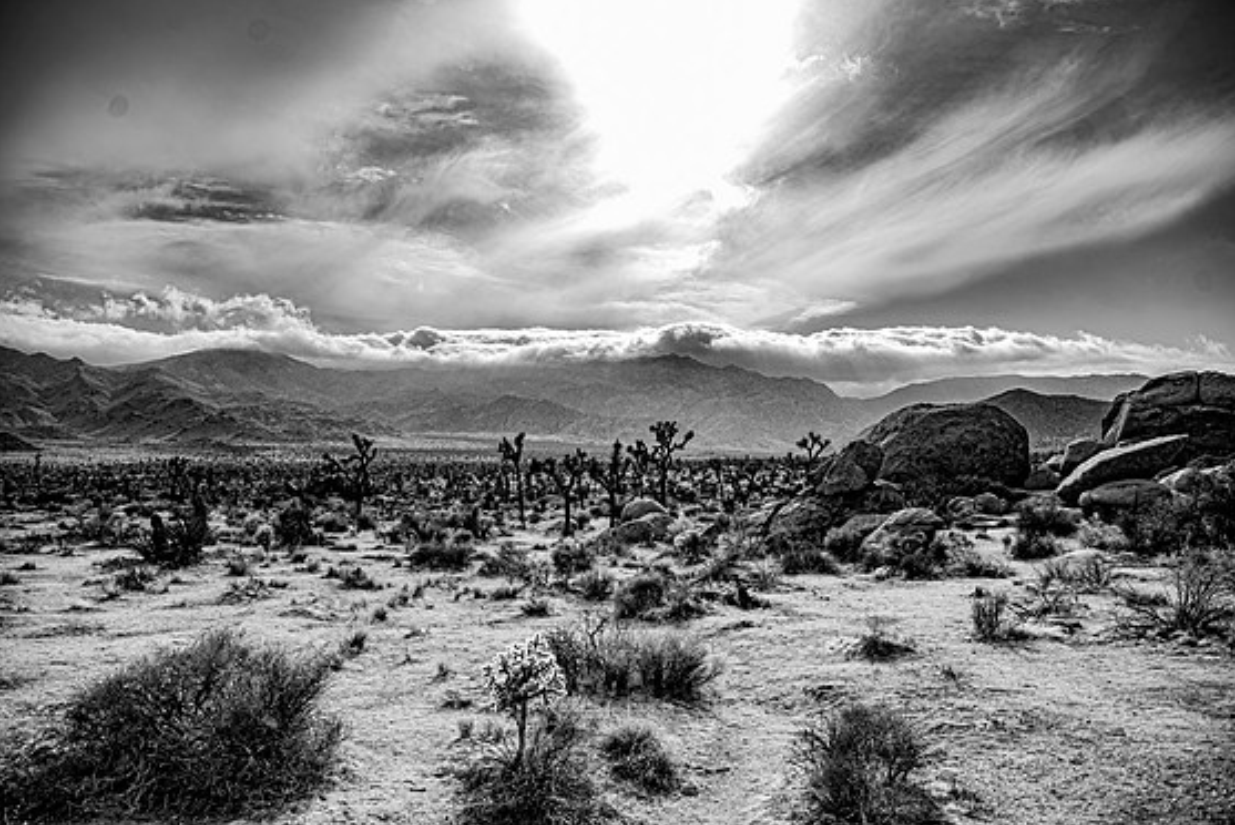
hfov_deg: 71.5
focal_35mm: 25
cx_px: 623
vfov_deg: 51.3
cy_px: 420
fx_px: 858
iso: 100
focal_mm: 24
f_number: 4
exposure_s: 1/1000
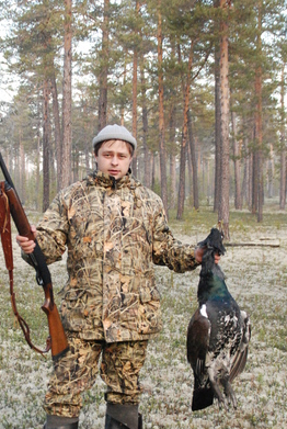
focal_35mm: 86
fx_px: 1025
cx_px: 97
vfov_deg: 23.5
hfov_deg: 15.9
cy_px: 283
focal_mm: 32
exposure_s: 1/640
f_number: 5.6
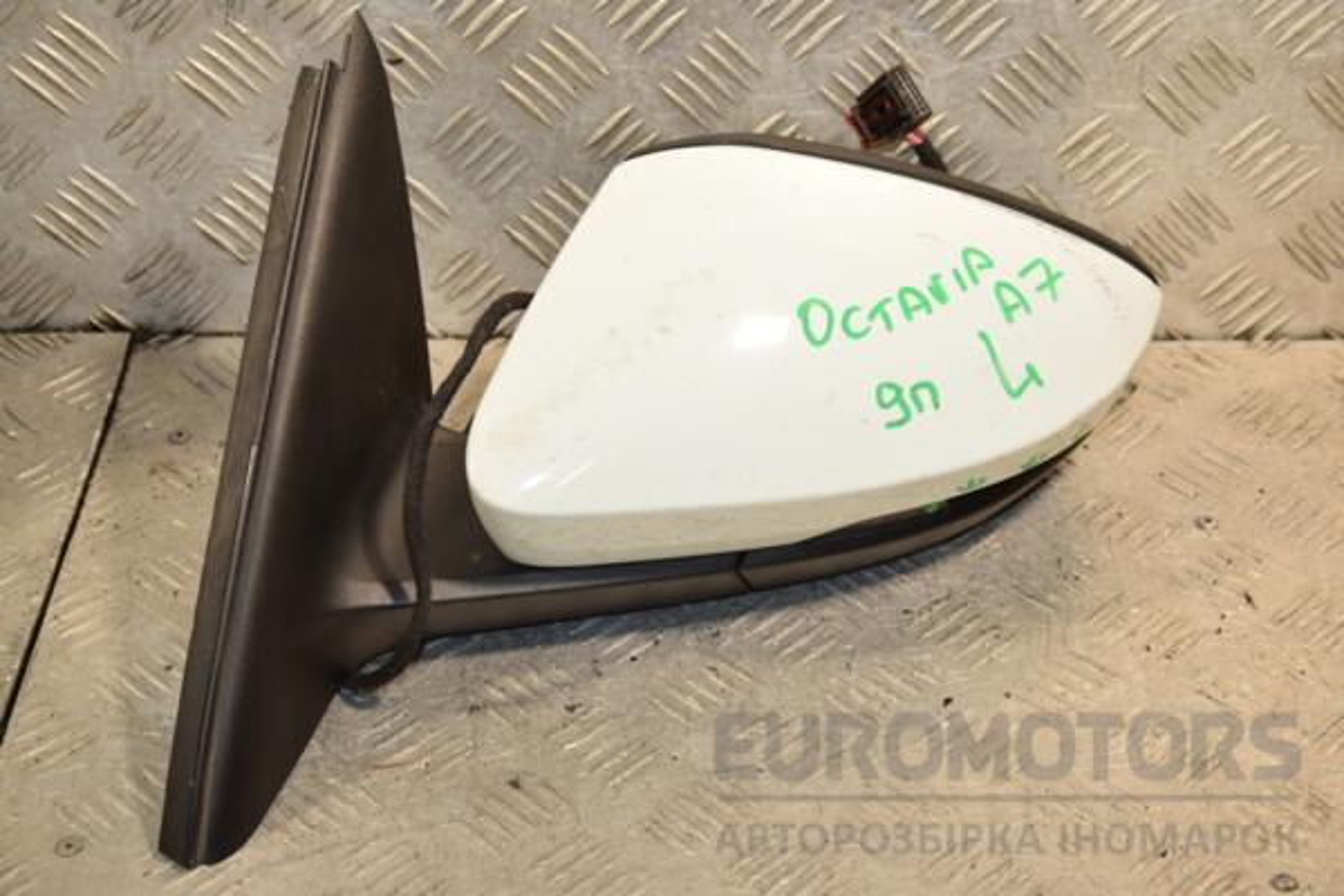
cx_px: 672
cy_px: 448
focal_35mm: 75
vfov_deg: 18.2
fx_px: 2800
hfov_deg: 27.0
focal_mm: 50
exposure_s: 1/200
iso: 800
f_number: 7.1
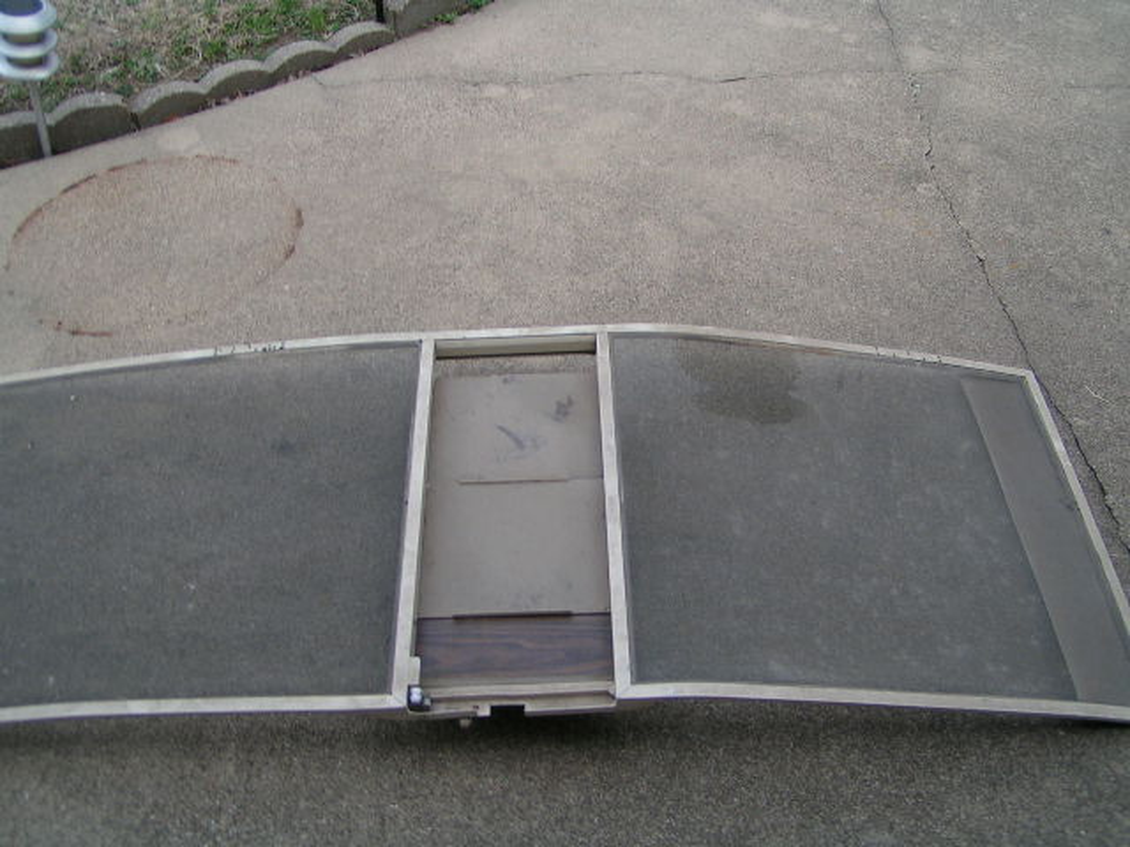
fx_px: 1240
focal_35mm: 38
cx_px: 565
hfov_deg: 49.0
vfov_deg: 37.7
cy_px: 424
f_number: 3.5
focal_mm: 5.8
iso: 50
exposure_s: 1/50
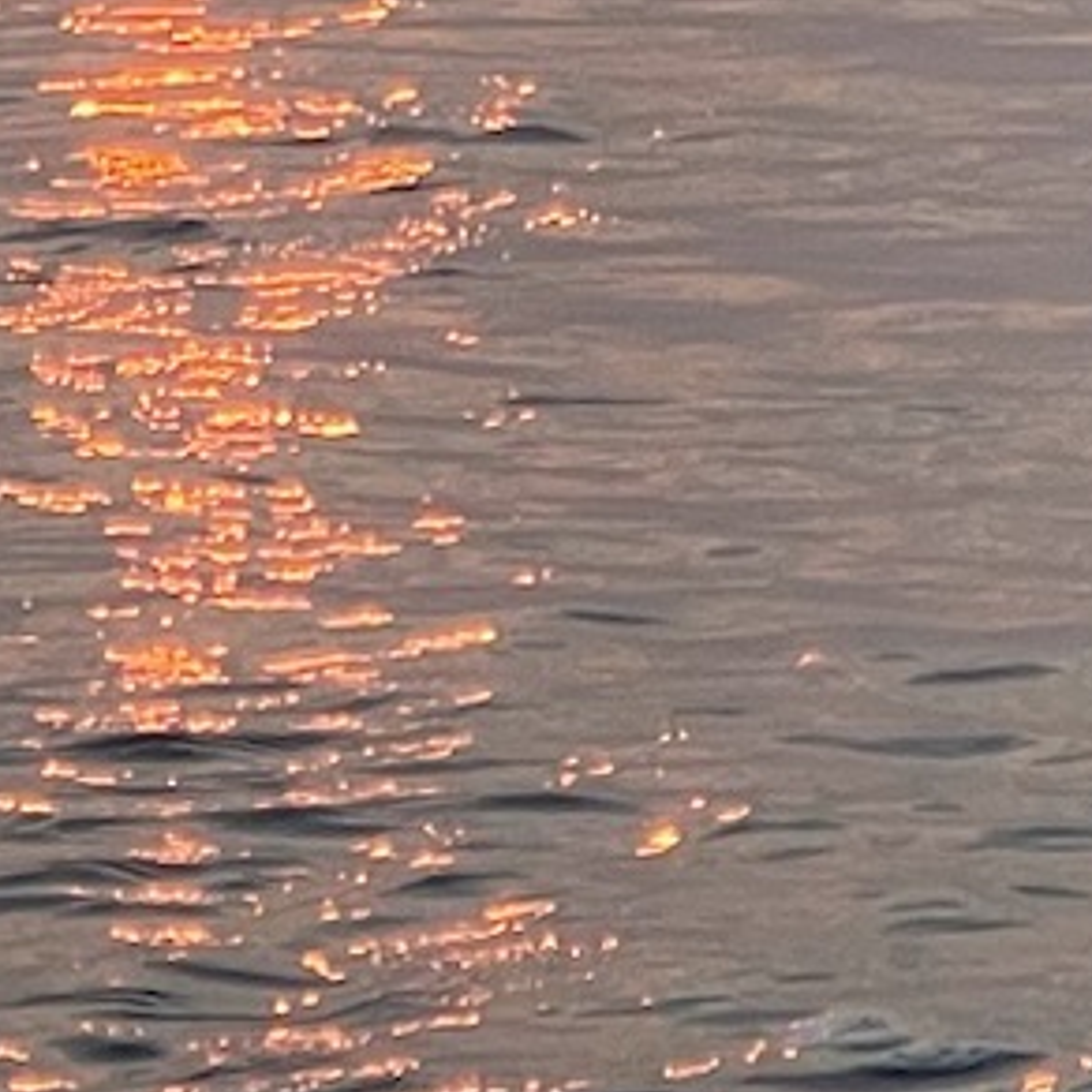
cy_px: -1574
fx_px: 14169
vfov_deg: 4.3
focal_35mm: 397
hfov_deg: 4.4
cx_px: 191
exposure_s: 1/398
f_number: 2.2
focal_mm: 7.5
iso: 20
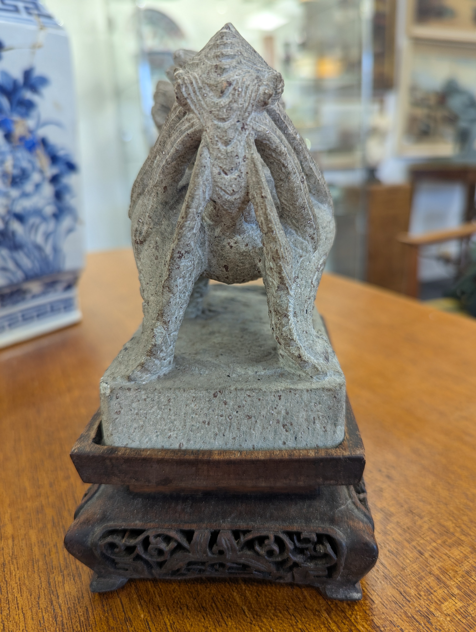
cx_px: 238
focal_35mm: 24
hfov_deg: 56.9
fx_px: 439
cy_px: 316
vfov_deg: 71.5
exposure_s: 1/33.3
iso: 41
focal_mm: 6.81
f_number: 1.85
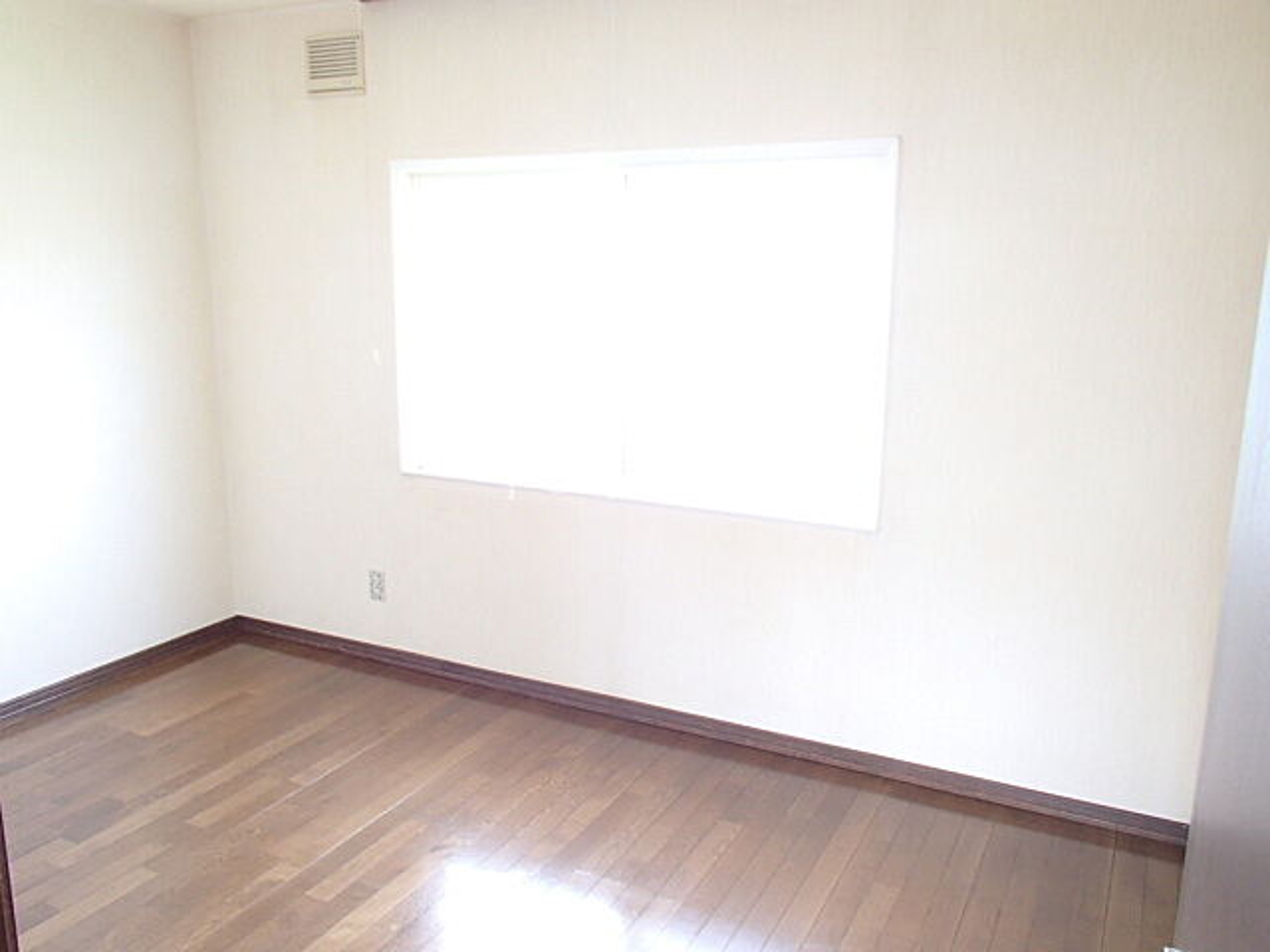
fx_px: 1027
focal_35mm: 28
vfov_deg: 49.7
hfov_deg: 63.4
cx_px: 635
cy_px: 476
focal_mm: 5
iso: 400
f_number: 3.9
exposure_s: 1/30
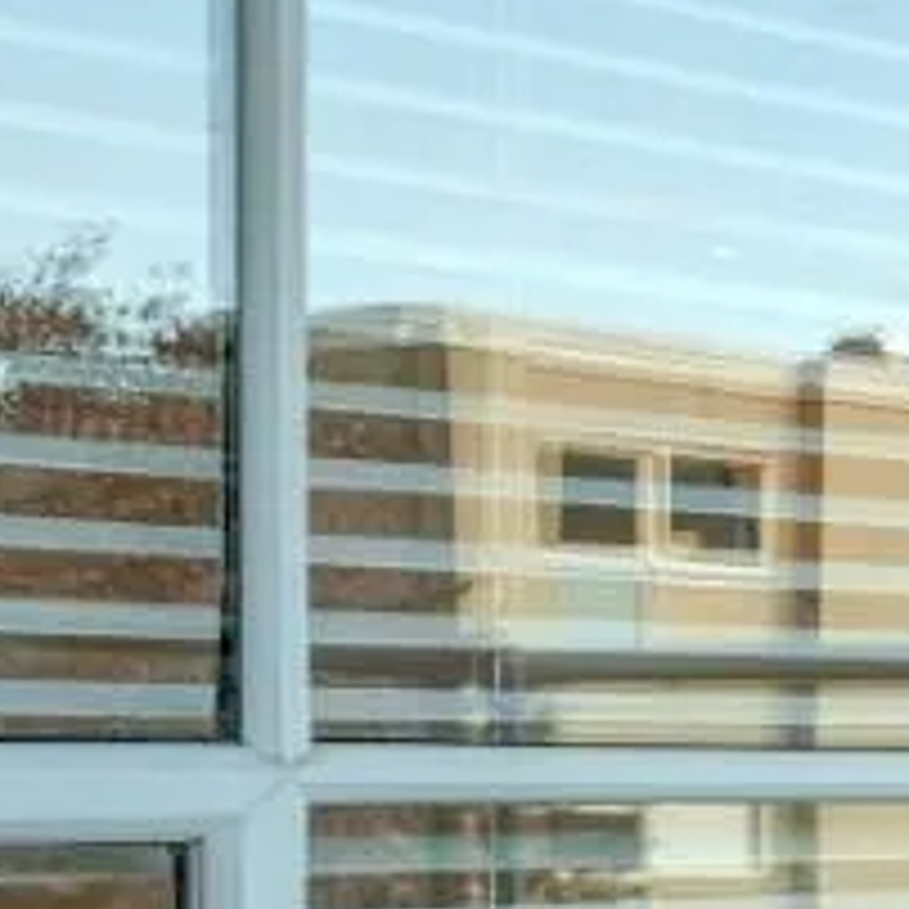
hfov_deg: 11.4
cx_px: 2606
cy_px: 801
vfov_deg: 16.7
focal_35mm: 103
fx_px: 3051
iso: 400
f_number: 8
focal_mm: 15.1
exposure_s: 1/100
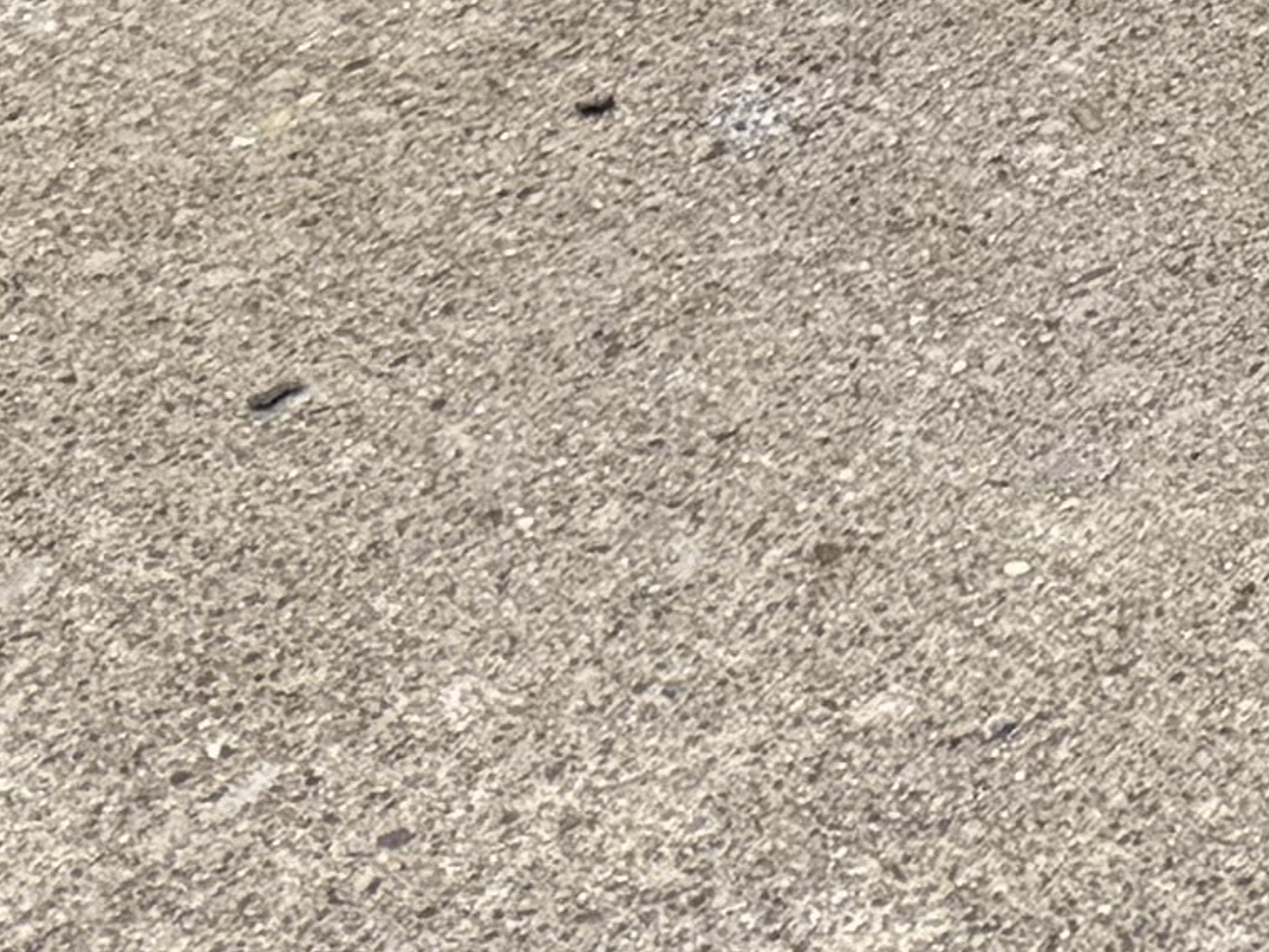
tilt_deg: -14.9
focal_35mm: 181
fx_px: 6636
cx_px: 4516
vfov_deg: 6.9
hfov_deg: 8.2
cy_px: -2410
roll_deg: +0.1
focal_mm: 6.76
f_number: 1.78
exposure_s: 1/510
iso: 80
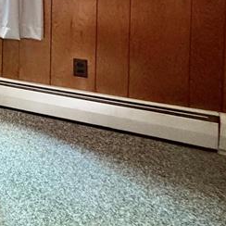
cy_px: -25
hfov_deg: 19.9
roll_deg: +0.6
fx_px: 384
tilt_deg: -1.5
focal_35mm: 52
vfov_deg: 29.4
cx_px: -211
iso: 1000
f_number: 2.2
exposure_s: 1/60
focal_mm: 2.22
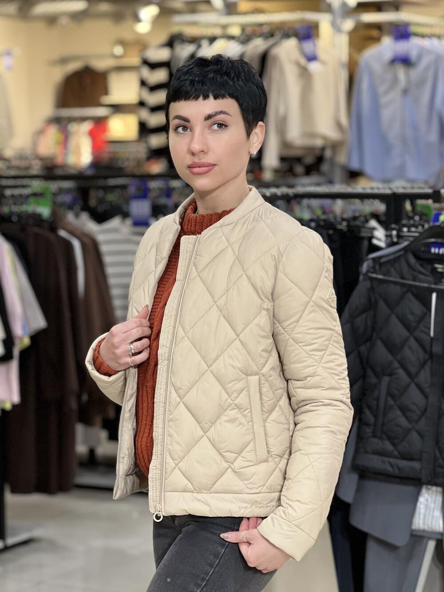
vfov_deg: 25.3
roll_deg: +0.9
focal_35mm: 77
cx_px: 222
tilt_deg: -3.9
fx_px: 1317
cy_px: 296
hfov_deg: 19.1
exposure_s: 1/33
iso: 125
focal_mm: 9
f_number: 2.8
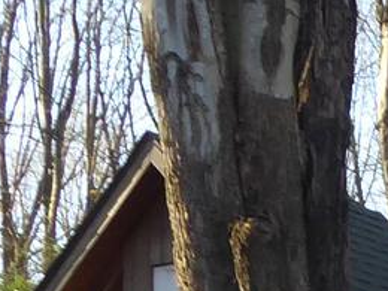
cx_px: 645
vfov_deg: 7.1
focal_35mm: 197
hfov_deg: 9.6
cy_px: 691
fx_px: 2208
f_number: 3.3
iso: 80
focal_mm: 4.3
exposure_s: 1/125
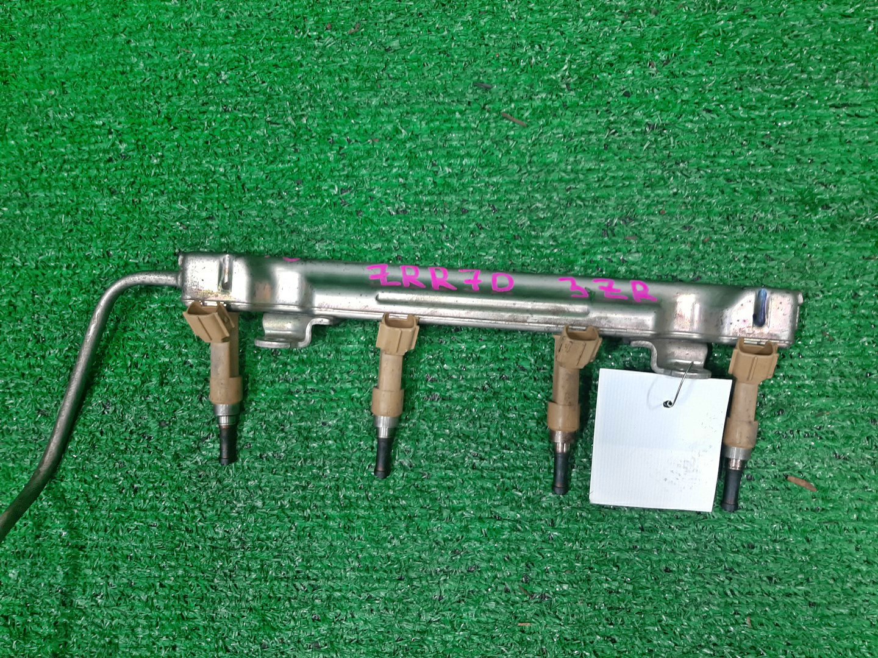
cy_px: 329
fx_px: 659
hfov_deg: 67.3
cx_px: 439
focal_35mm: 26
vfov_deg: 53.1
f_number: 1.7
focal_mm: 3.93
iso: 100
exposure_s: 1/50
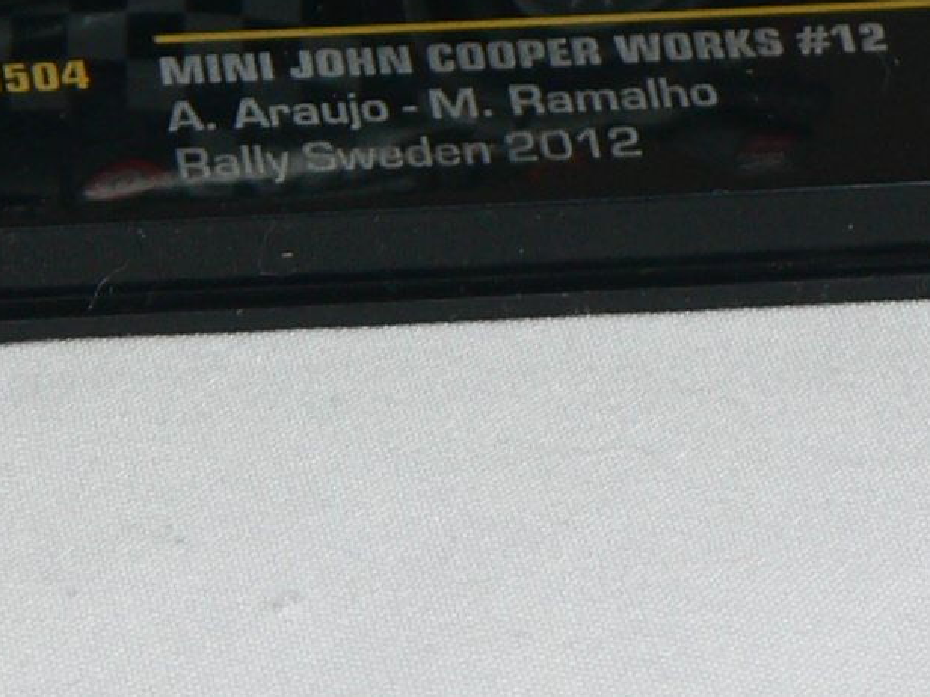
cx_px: -88
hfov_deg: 5.2
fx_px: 10155
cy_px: -441
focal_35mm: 378
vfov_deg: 3.9
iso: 80
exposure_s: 1/60
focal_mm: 15.2
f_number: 3.2
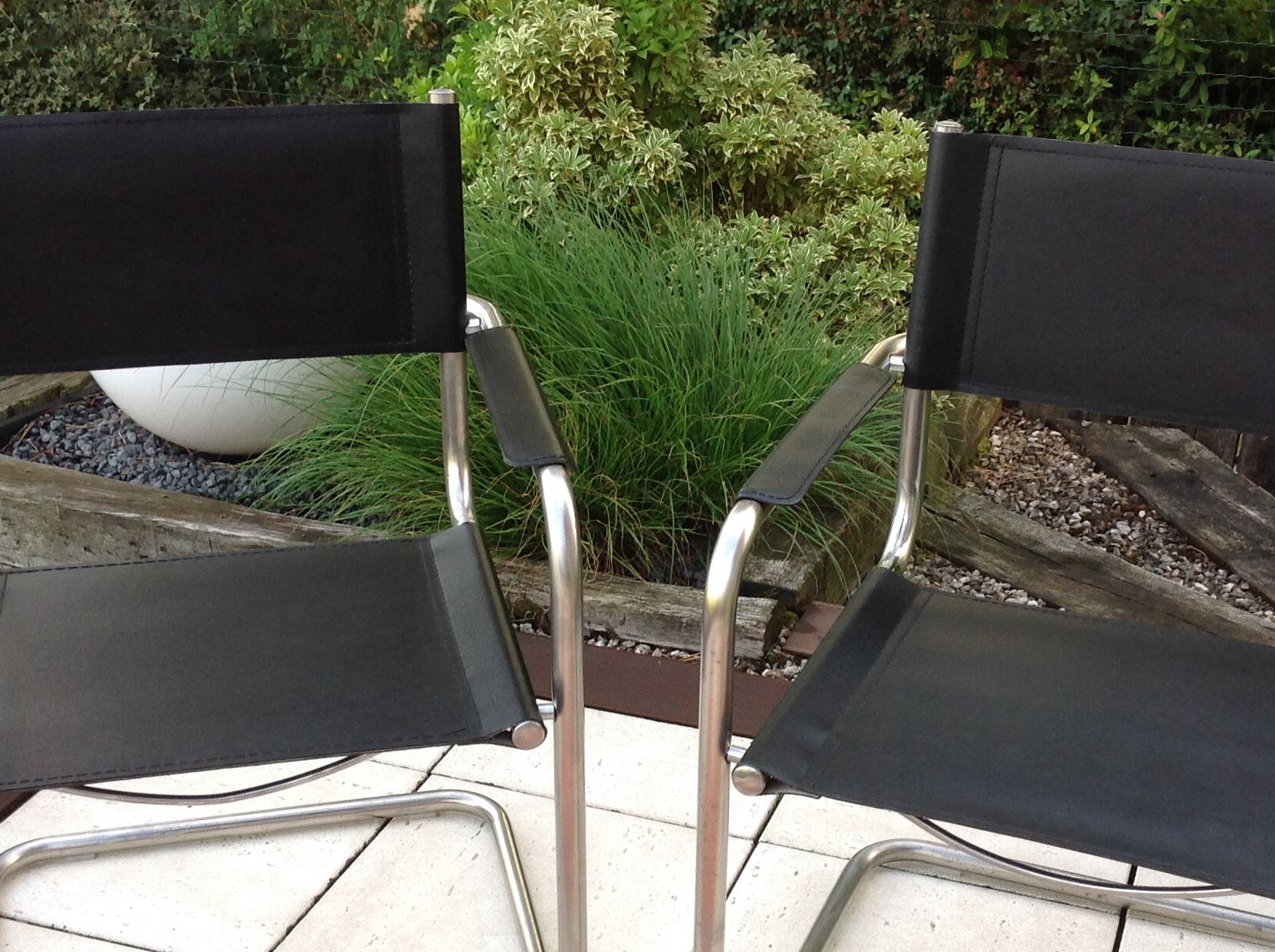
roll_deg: -0.7
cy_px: 665
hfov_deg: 35.0
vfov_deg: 26.3
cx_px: 678
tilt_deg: -29.6
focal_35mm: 55
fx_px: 2023
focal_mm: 4.28
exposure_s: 1/60
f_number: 2.4
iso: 64
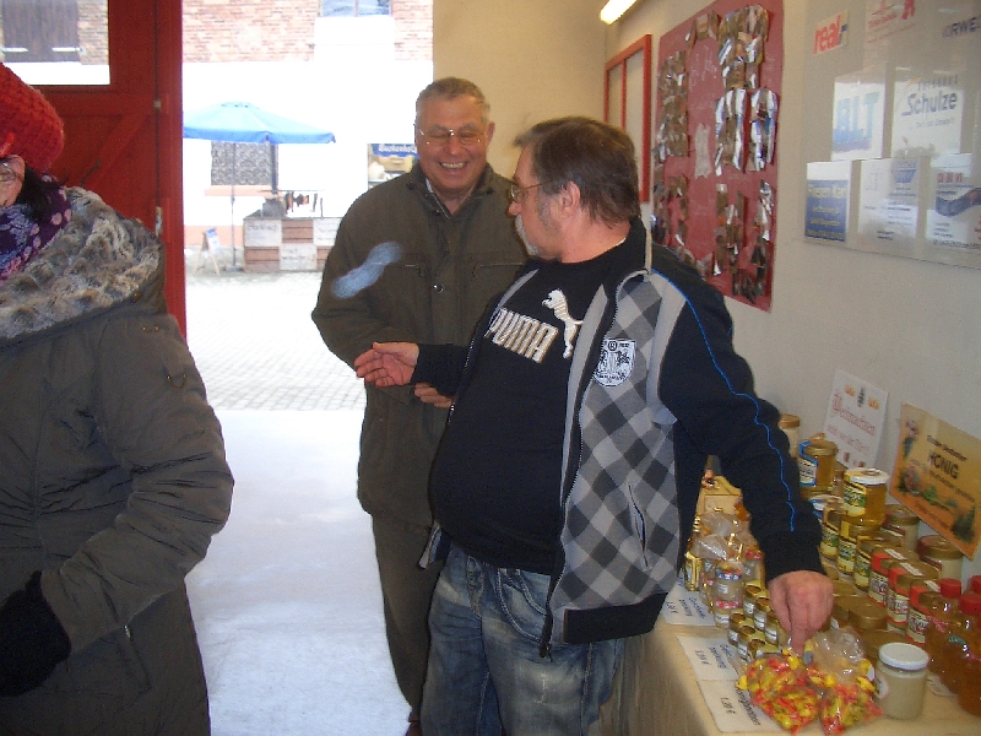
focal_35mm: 35
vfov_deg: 40.7
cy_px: 368
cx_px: 490
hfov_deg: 52.6
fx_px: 992
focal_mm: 5.8
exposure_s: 1/40
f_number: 2.6
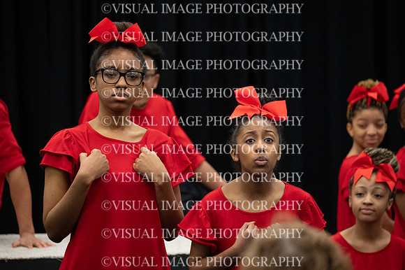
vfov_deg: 6.7
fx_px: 2305
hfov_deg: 10.0
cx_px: 202
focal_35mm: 205
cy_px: 135
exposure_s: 1/125
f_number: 6.3
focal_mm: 205
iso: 8000
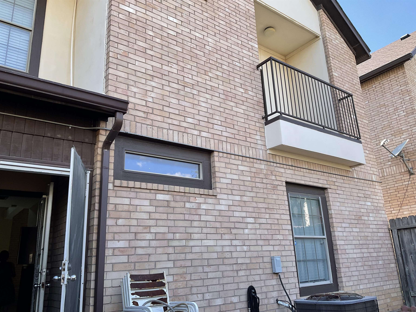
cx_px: 208
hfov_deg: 61.7
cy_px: 156
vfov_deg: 48.2
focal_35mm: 29
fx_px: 349
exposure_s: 1/478
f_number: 1.8
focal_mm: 3
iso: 16
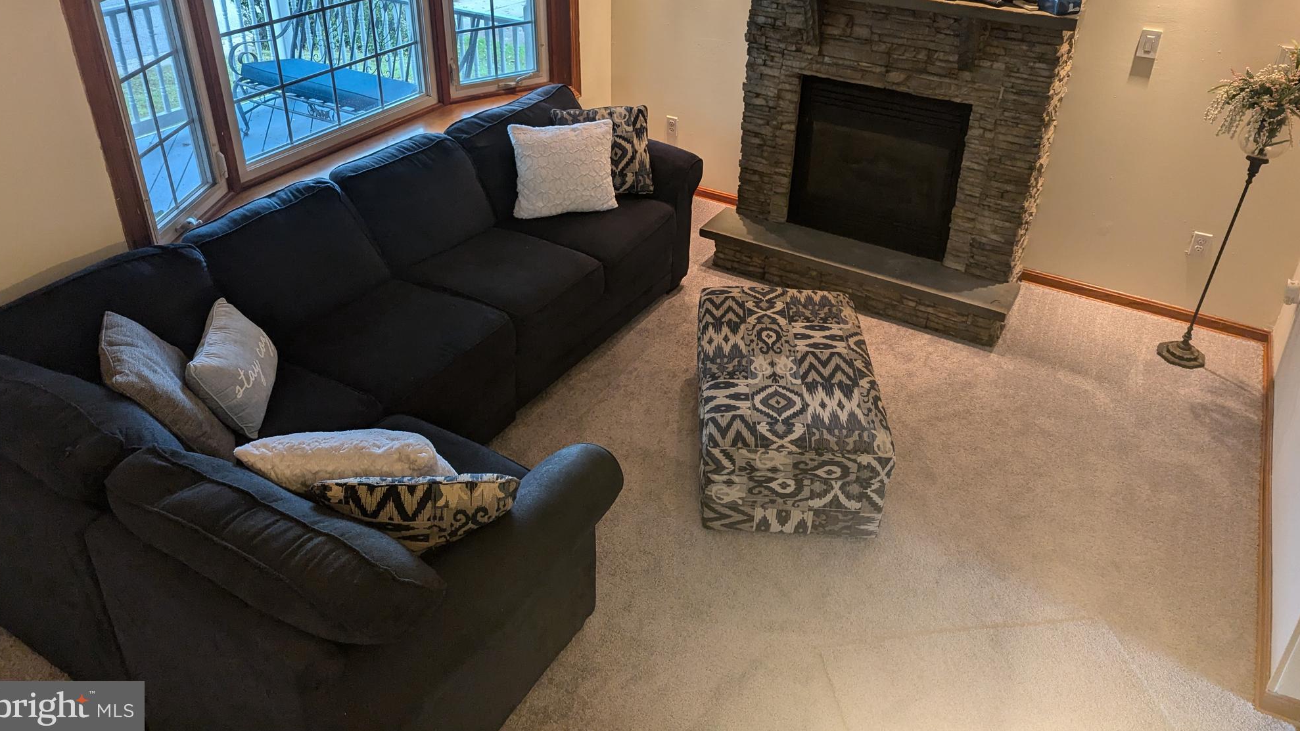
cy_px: 231
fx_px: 931
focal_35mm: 27
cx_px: 651
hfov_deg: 69.9
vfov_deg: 42.2
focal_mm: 6.81
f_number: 1.85
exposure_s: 1/60
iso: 63
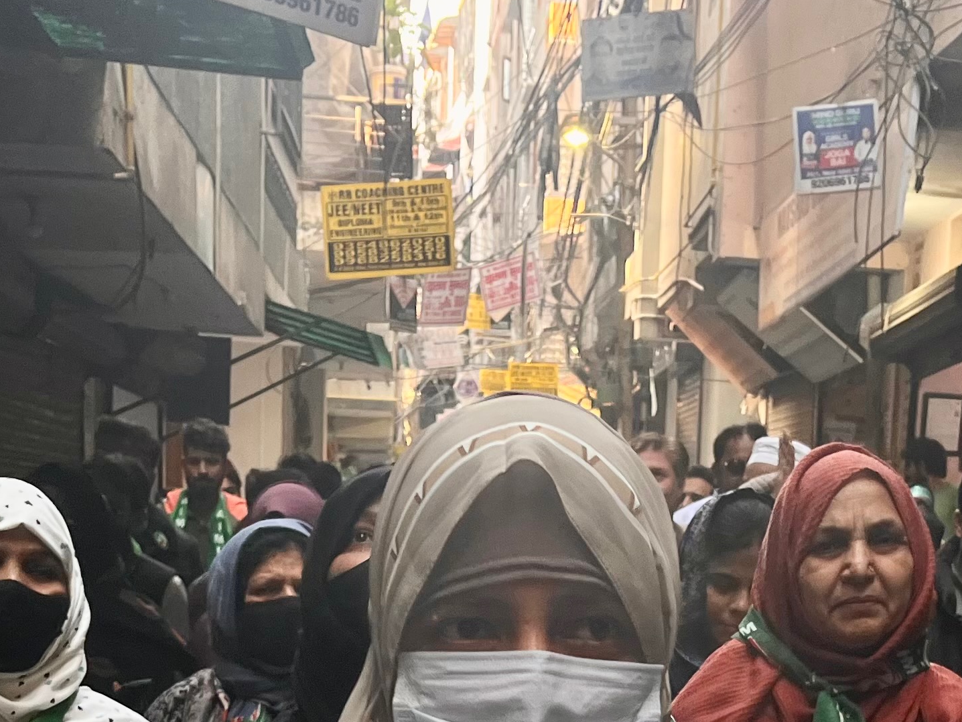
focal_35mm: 73
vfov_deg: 18.9
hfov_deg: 26.6
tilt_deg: -6.7
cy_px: 900
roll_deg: -0.5
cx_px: 565
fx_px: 2029
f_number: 1.6
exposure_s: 1/100
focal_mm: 5.1
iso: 80
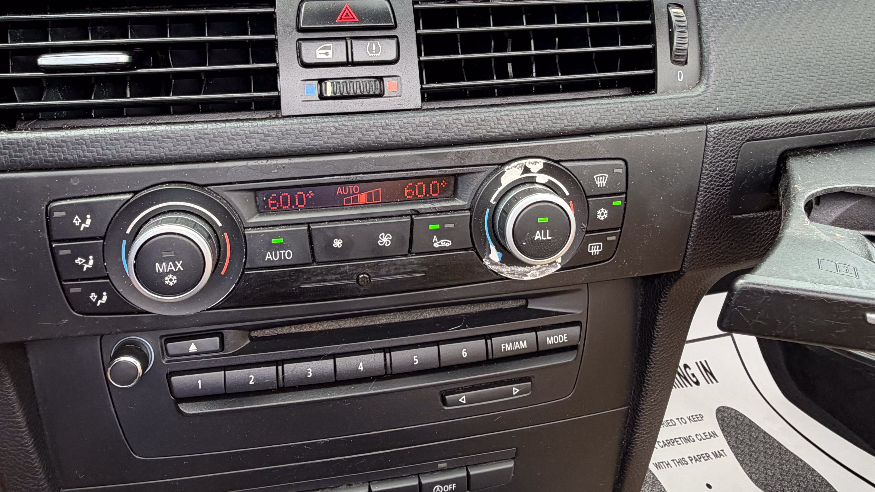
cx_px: 405
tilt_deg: -19.9
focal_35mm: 27
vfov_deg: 41.1
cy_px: 98
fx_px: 626
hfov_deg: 69.8
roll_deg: +0.0
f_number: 2.2
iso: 80
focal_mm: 2.22
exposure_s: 1/121
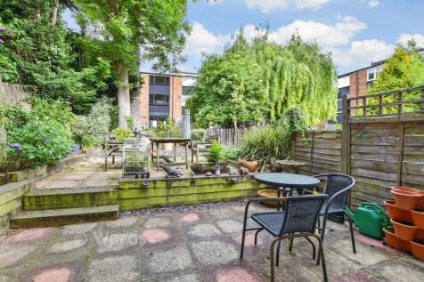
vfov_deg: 77.3
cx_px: 212
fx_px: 177
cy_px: 141
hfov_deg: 100.4
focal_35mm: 15
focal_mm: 10
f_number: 8
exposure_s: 1/200
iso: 320
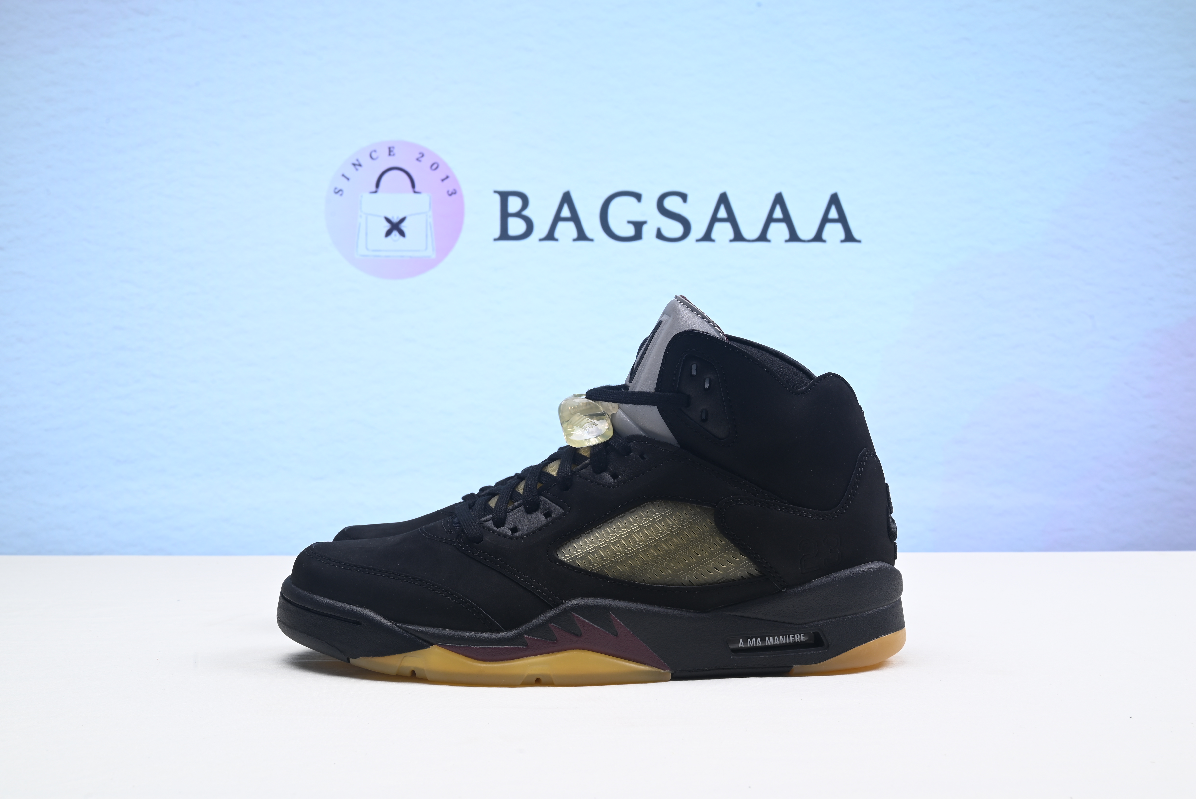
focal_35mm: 38
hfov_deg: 50.7
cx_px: 598
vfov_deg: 35.1
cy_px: 400
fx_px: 1263
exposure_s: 1/2
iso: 100
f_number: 16
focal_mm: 38
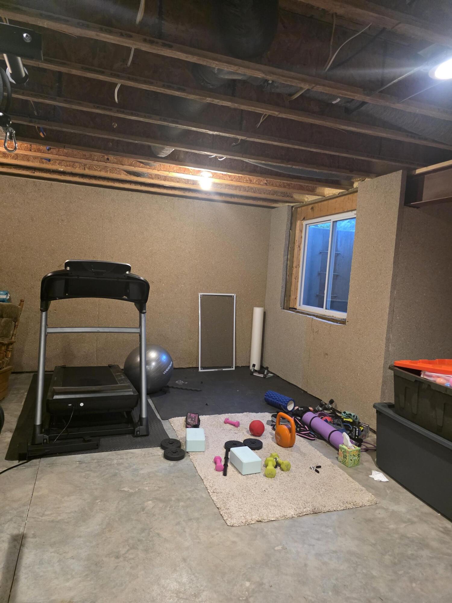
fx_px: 400
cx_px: 226
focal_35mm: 23
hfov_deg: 58.9
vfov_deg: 73.9
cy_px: 302
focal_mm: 6.3
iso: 1600
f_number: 1.7
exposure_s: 1/120
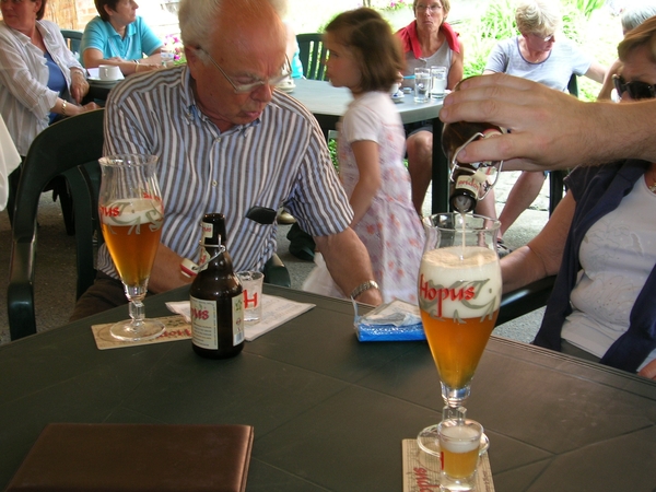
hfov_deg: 41.2
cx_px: 328
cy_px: 246
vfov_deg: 31.5
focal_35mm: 46
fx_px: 872
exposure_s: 1/30
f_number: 3.2
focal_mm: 7.7
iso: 50
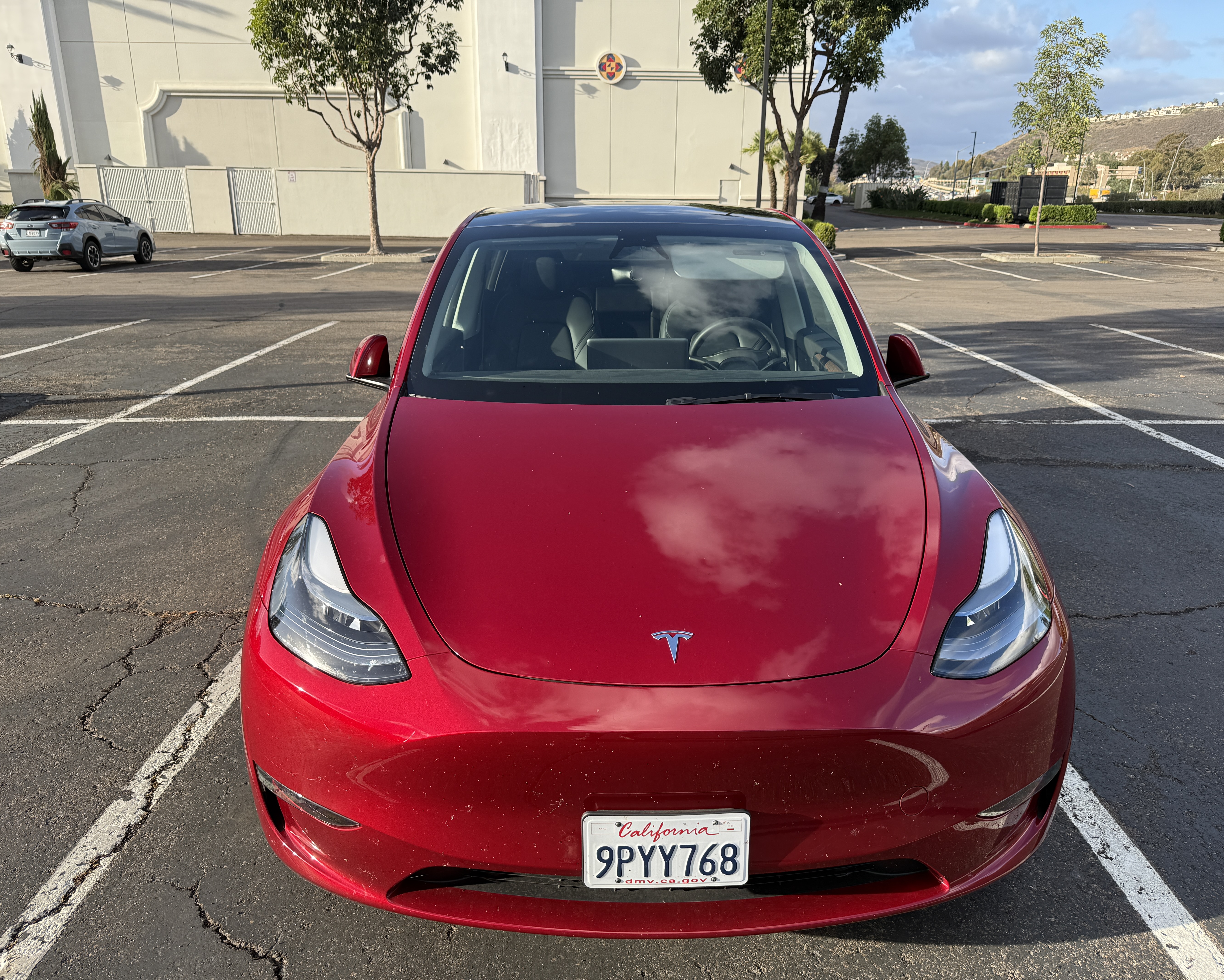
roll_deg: -0.5
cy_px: 490
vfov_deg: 56.8
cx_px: 625
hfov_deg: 68.1
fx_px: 906
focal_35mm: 25
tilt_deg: -16.9
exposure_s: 1/1211
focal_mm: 6.76
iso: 80
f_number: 1.78
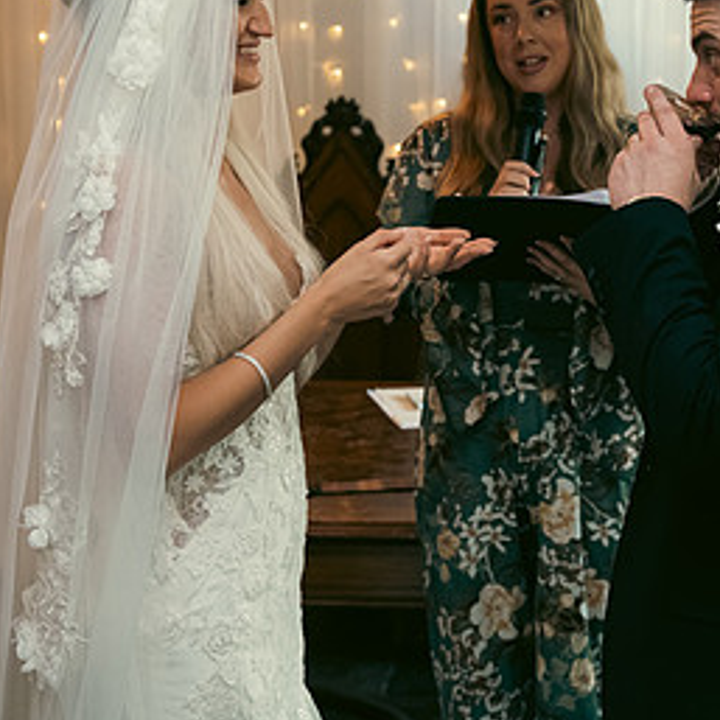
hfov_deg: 23.5
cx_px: 529
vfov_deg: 23.5
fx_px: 1718
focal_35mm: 73
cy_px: 192
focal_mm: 38
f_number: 3.5
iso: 1250
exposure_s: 1/160
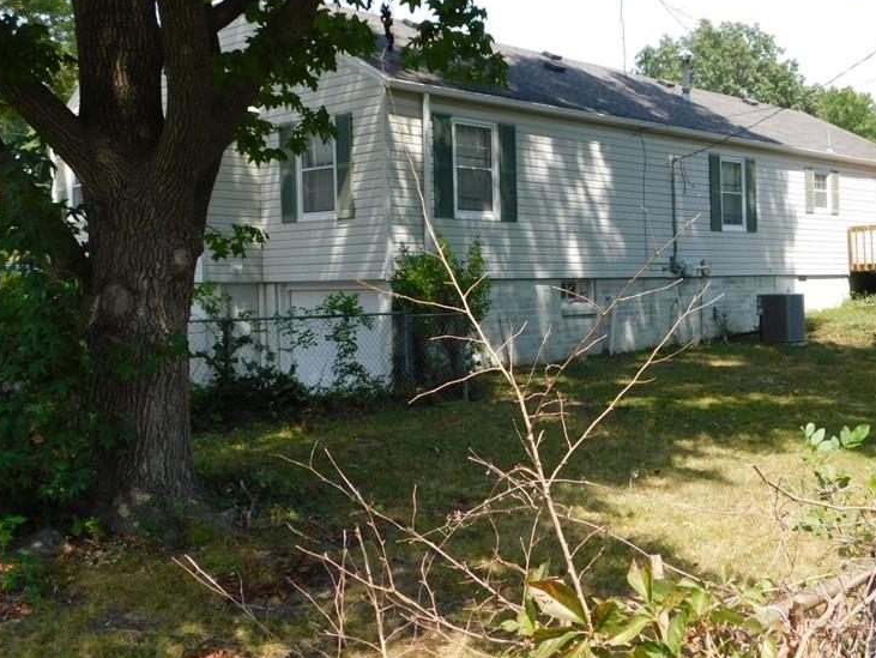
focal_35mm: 42
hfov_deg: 44.5
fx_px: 1063
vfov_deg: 34.4
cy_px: 334
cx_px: 539
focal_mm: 5.3
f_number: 3.2
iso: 125
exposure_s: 1/640
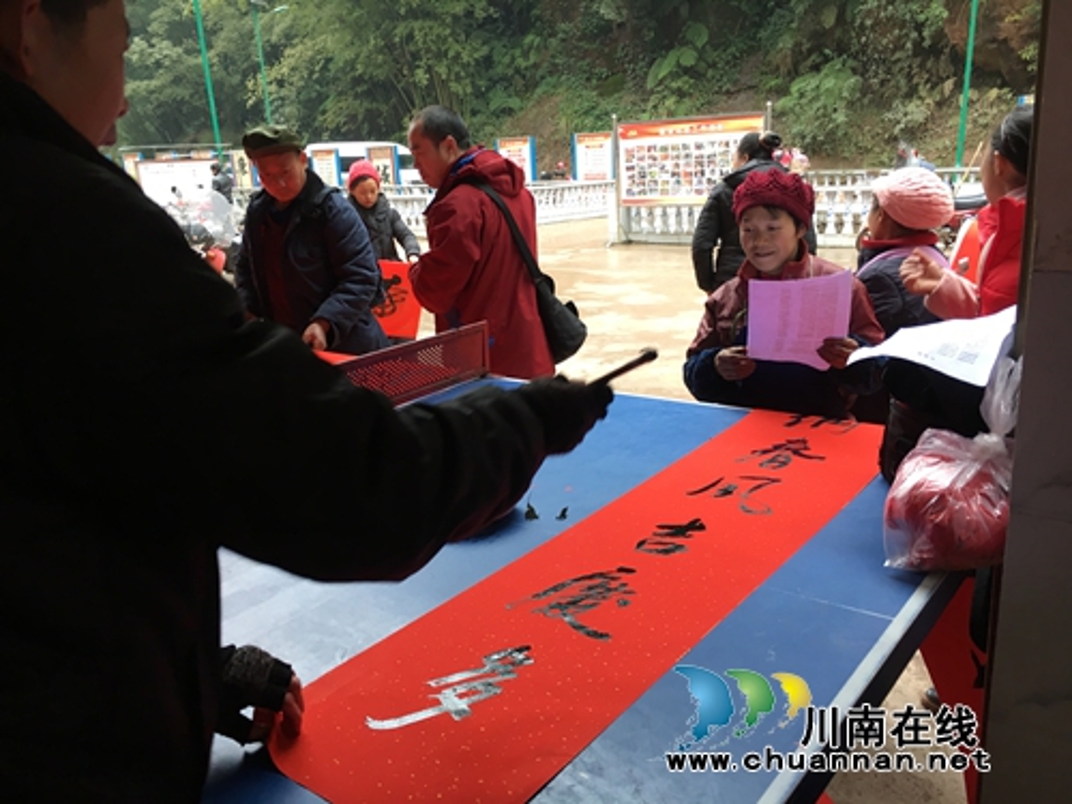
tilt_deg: -16.5
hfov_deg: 61.7
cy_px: 402
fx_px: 898
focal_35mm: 29
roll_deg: +3.3
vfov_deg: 48.2
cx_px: 536
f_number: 2.2
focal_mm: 4.15
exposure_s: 1/33
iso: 32
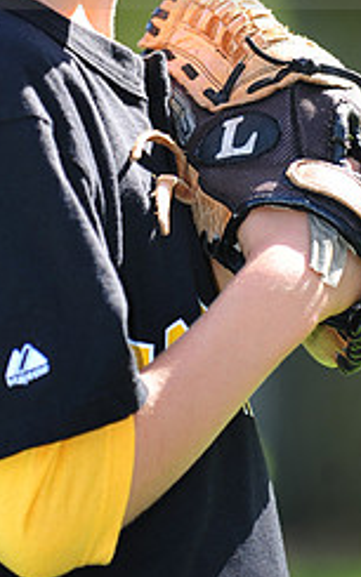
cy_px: -66
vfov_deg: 4.4
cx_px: 116
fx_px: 7592
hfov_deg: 2.7
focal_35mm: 482
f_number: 4.5
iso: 200
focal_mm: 200
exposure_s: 1/250
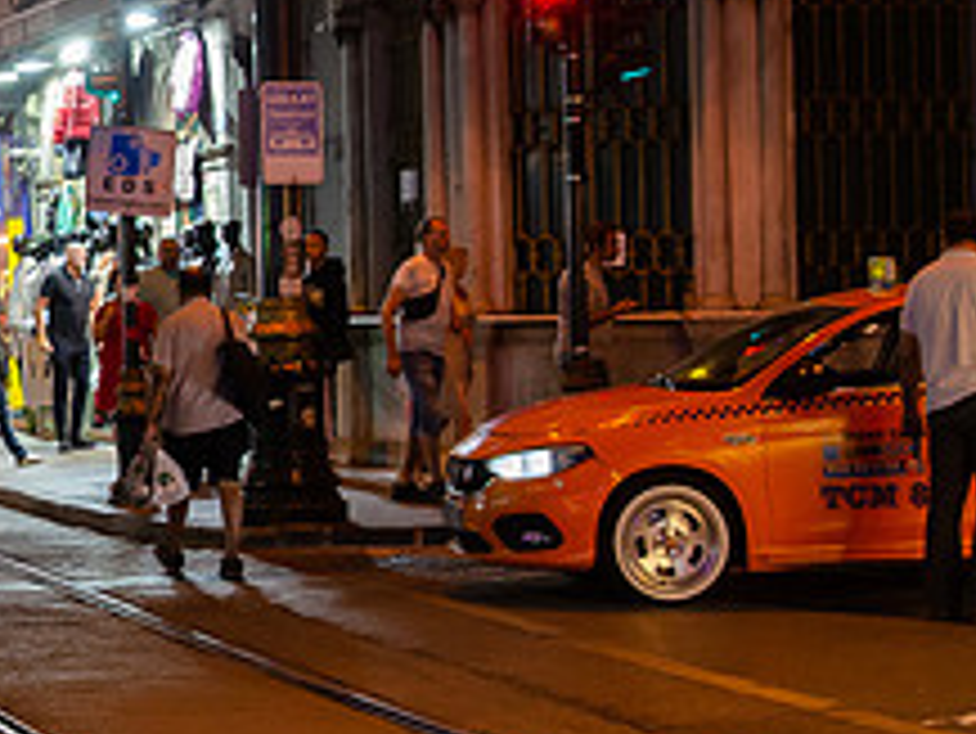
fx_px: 3131
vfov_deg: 13.4
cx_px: -262
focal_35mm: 111
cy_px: 329
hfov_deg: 16.8
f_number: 4.5
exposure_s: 1/80
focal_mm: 28
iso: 2000
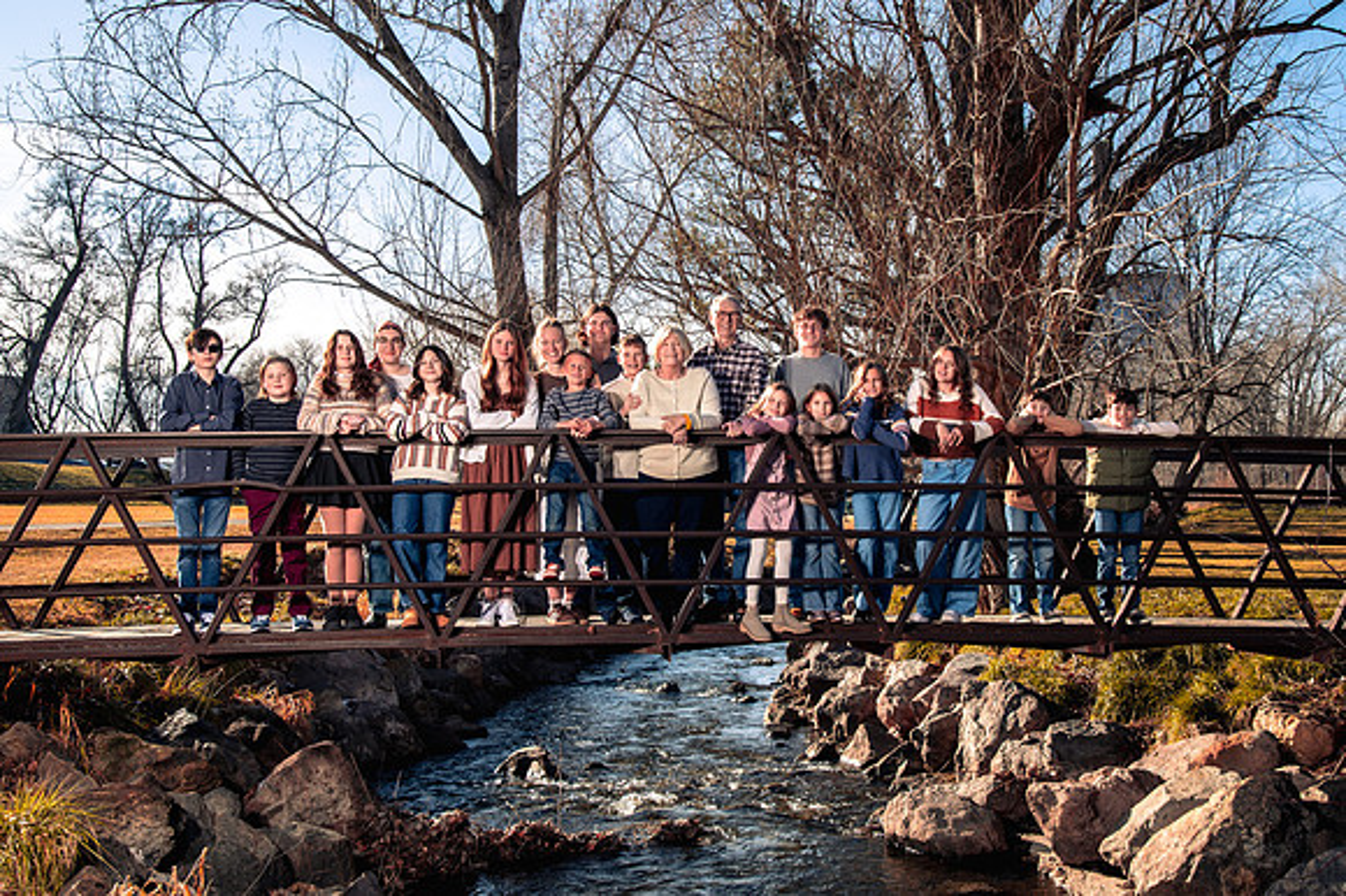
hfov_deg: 46.7
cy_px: 413
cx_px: 732
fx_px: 1557
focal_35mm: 42
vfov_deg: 32.1
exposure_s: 1/250
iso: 200
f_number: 9
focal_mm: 38
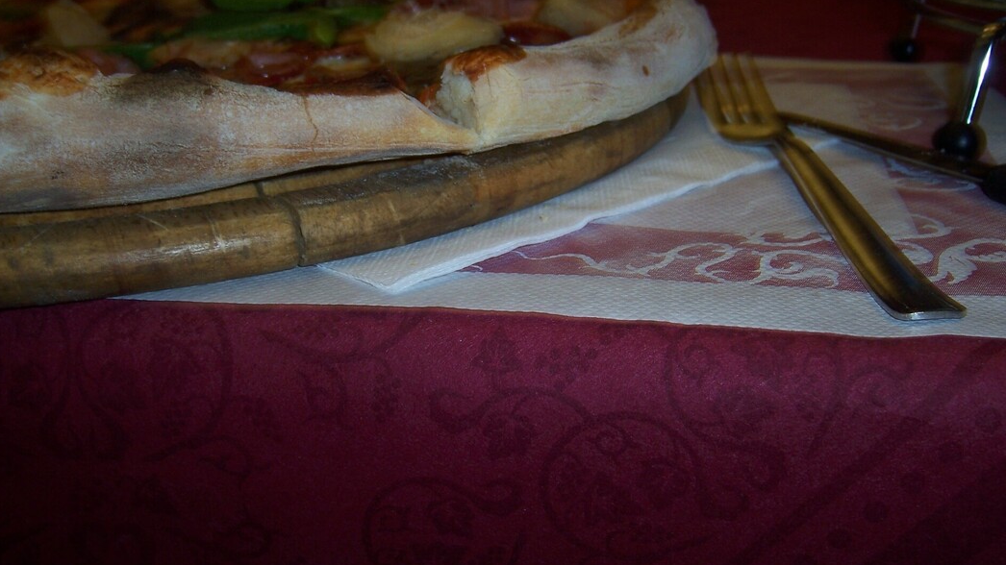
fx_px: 1067
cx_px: 503
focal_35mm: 40
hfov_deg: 50.5
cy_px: 225
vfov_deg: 29.6
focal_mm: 6.2
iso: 80
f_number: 2.8
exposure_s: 1/60
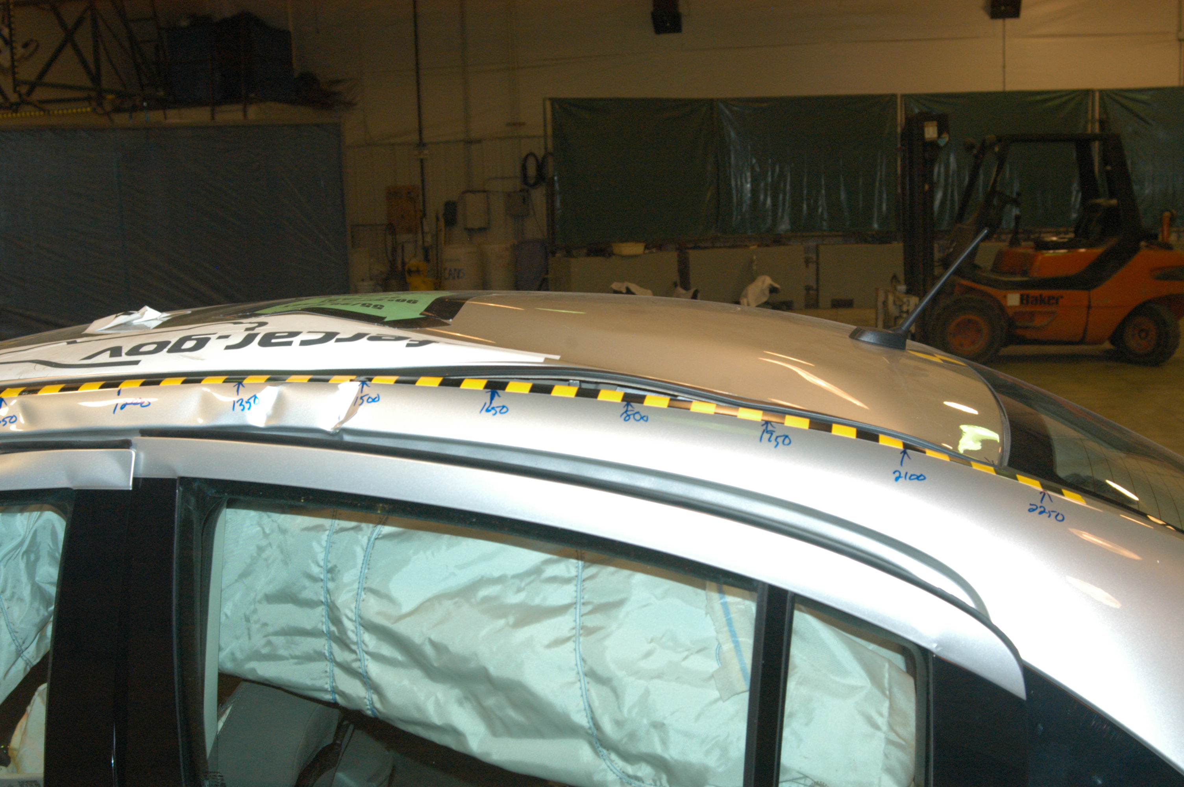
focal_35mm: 36
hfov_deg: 53.2
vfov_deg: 36.8
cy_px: 394
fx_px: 1183
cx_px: 592
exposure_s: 1/125
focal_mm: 24
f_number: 5
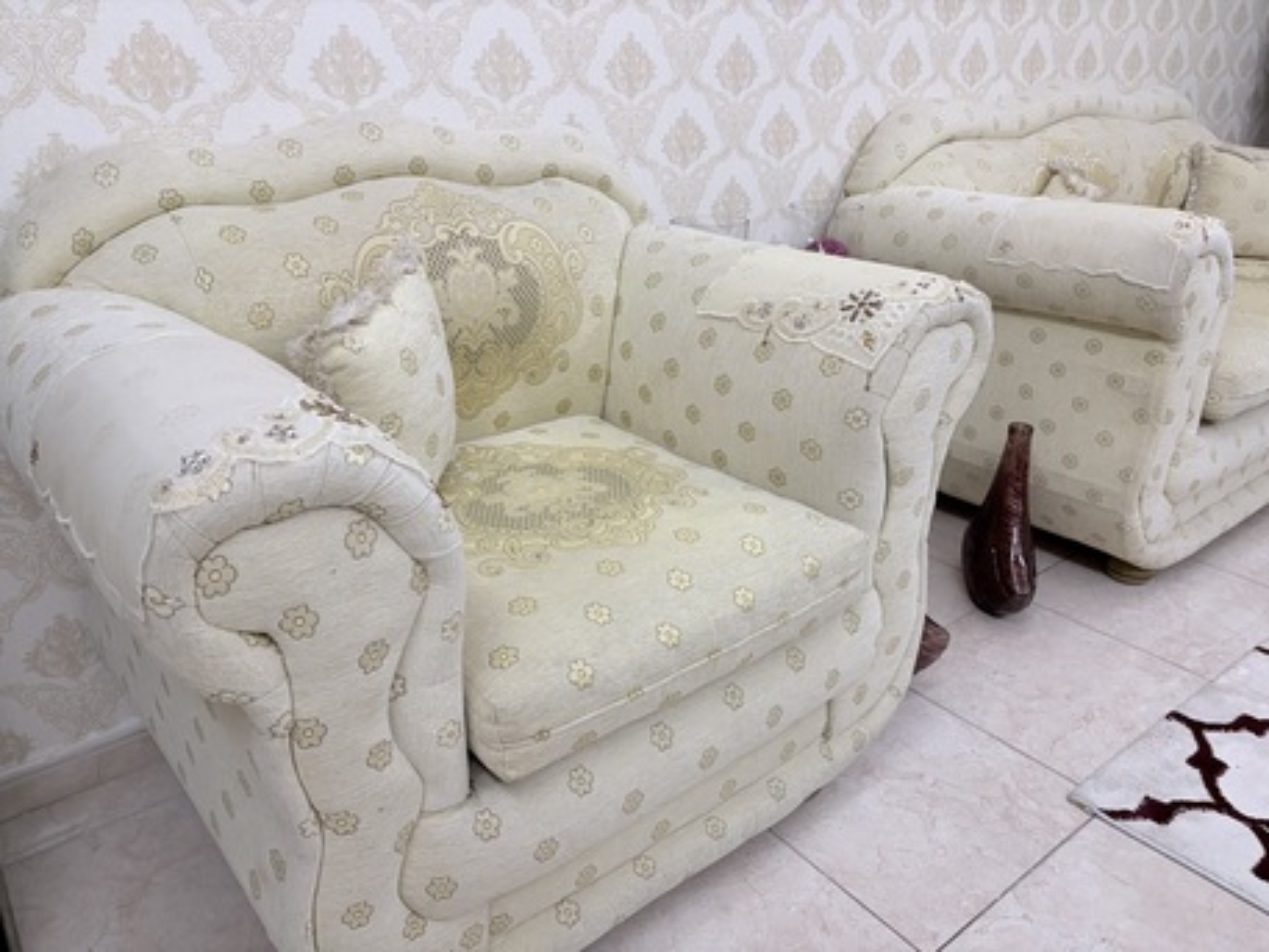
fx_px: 953
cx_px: 634
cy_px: 476
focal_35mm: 26
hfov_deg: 67.3
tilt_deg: -23.1
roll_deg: +0.4
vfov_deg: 53.1
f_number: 1.6
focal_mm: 5.96
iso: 250
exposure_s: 1/60
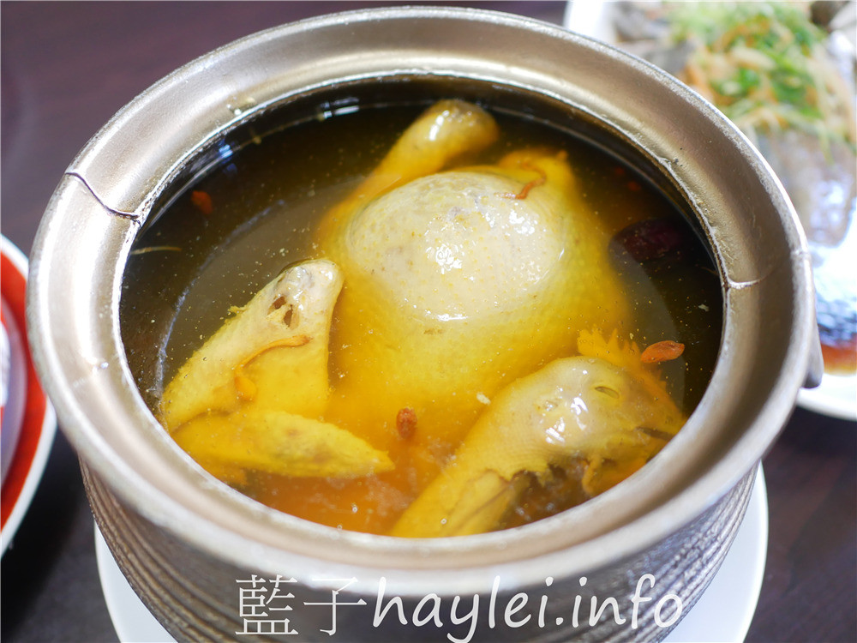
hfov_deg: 60.0
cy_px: 322
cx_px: 428
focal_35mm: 30
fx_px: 743
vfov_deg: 46.8
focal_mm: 15
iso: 640
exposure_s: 1/60
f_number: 1.7
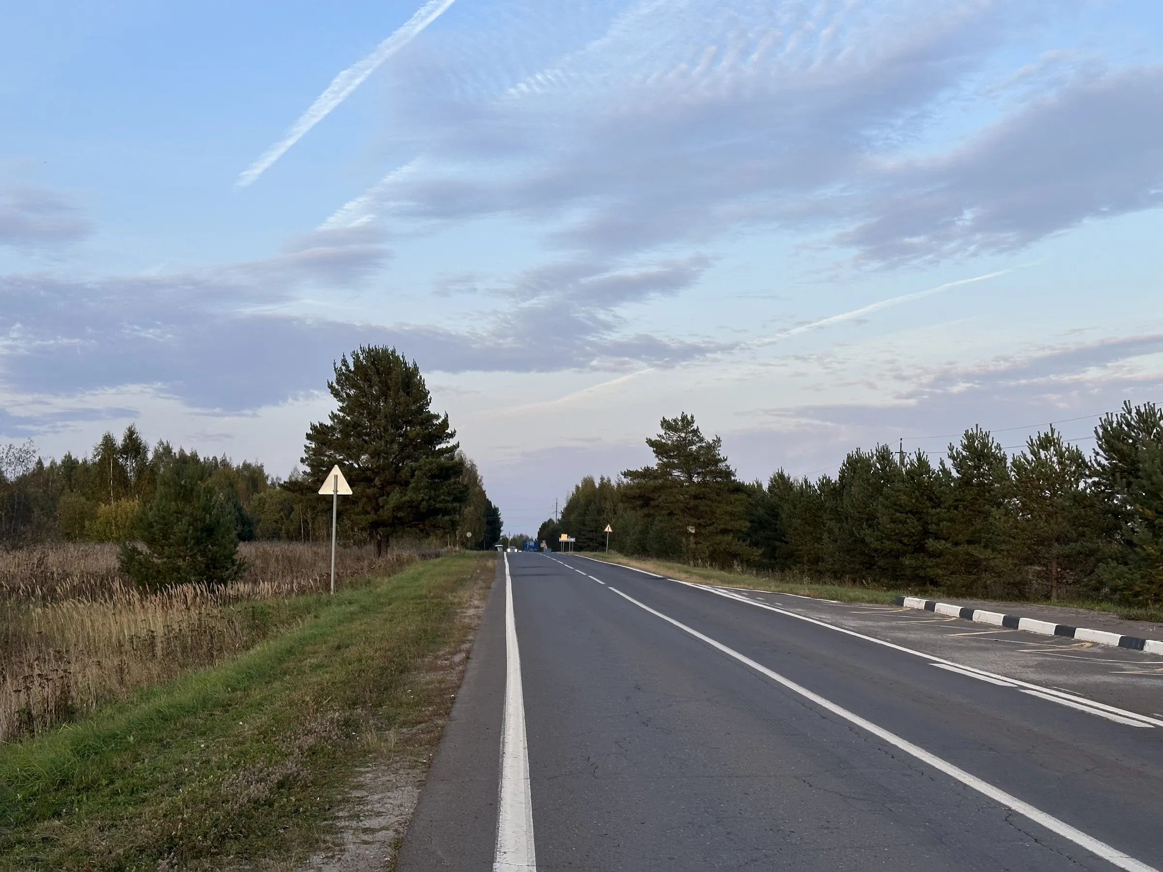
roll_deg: -0.2
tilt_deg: +2.9
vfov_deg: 30.3
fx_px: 1613
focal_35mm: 48
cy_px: 436
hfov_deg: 39.7
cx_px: 582
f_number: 1.78
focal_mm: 6.86
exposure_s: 1/756
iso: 64
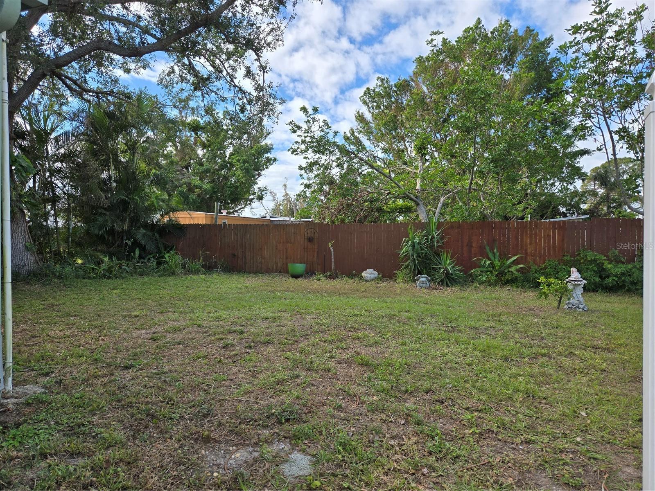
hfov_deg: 73.9
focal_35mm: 23
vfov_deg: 58.9
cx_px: 328
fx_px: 435
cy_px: 246
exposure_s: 1/2921
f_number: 1.8
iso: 64
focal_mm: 5.4
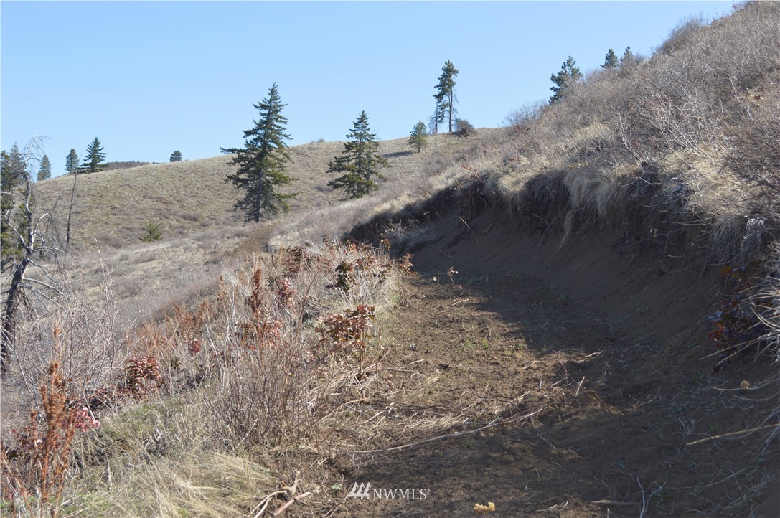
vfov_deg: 25.7
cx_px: 390
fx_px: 1136
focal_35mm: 52
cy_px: 259
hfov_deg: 37.9
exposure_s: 1/200
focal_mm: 35
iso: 100
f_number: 6.3
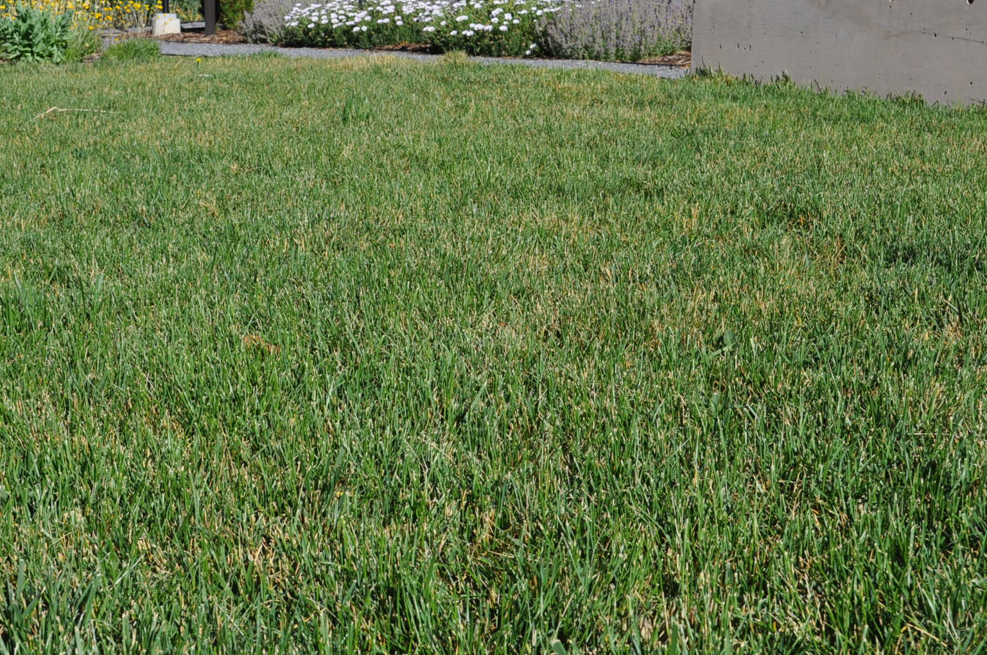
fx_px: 1662
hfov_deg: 33.1
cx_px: 449
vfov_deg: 22.3
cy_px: 386
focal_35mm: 61
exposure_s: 1/400
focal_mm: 29
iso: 200
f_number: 10
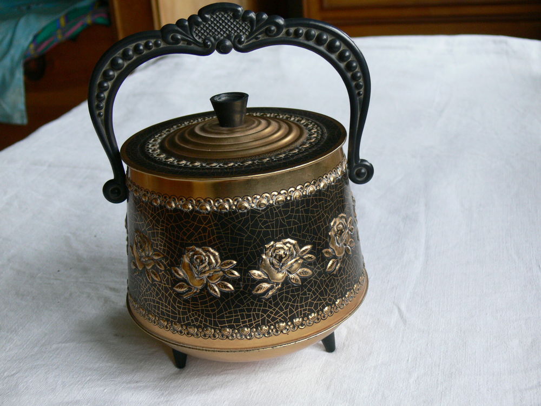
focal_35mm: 45
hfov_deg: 42.1
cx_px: 270
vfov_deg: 32.2
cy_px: 203
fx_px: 703
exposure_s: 1/30
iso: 160
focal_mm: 9
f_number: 2.8
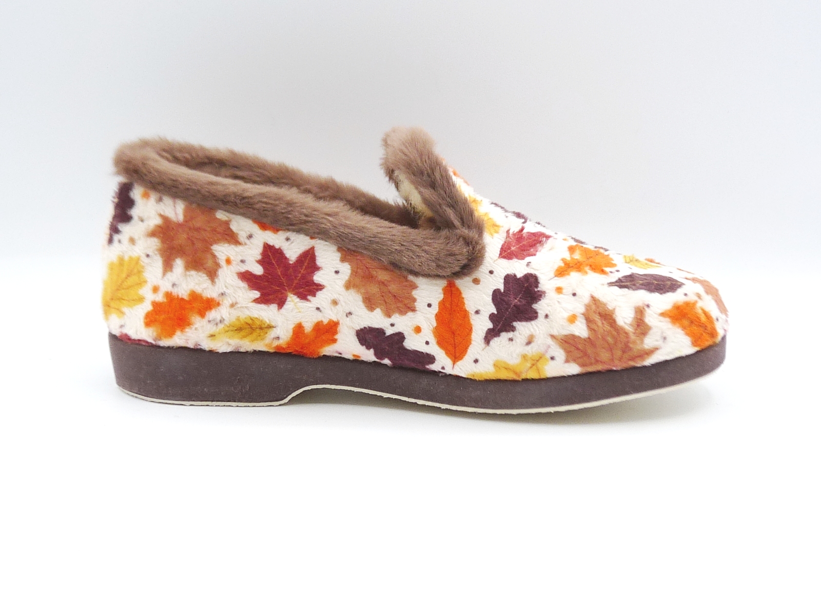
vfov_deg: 26.6
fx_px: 1304
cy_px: 308
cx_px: 410
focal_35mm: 55
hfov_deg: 34.9
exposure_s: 1/160
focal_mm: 5.6
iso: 100
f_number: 4
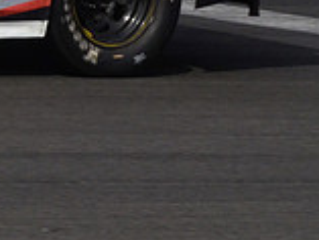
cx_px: -358
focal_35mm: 514
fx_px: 4740
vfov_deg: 2.9
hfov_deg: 3.8
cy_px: -128
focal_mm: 70
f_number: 18
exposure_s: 1/1000
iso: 1000
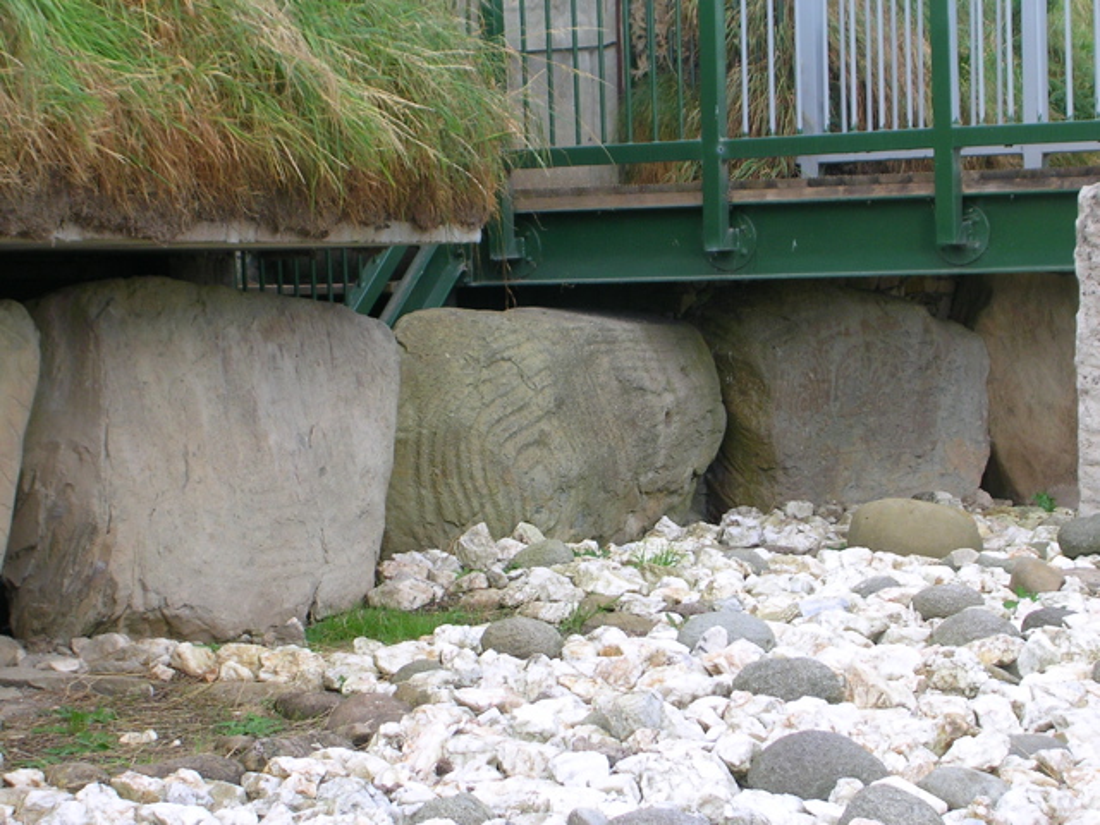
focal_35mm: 115
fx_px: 3654
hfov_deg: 17.1
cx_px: 550
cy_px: 412
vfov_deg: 12.9
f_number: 4.9
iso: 50
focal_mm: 17.4
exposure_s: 1/64
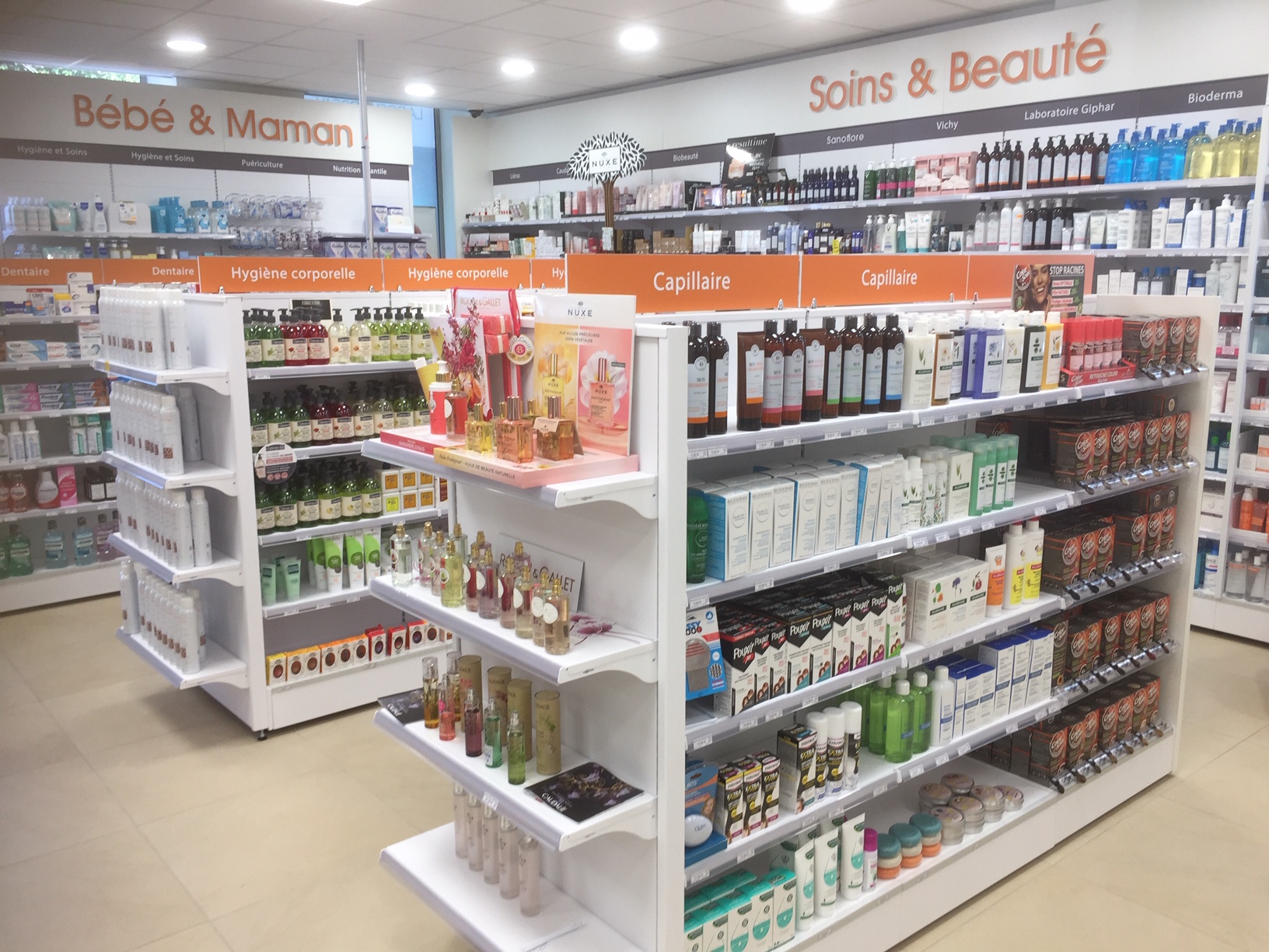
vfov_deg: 48.2
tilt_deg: -10.8
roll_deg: +0.2
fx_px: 1063
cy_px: 476
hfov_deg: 61.7
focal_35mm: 29
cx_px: 634
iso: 32
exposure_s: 1/50
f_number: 2.2
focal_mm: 4.15
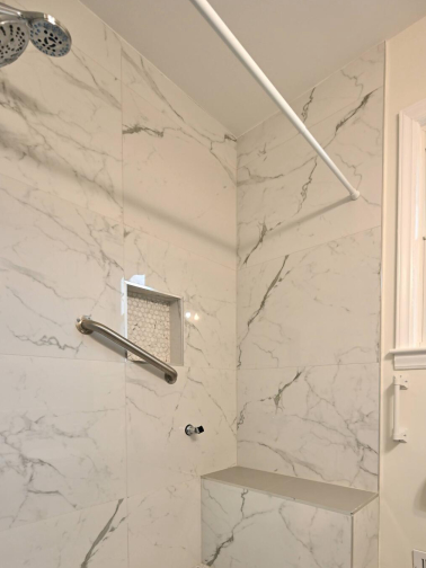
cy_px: 400
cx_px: 247
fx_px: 328
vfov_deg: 77.8
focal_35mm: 20
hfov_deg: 65.6
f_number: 5
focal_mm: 14
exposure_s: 1/50
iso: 900
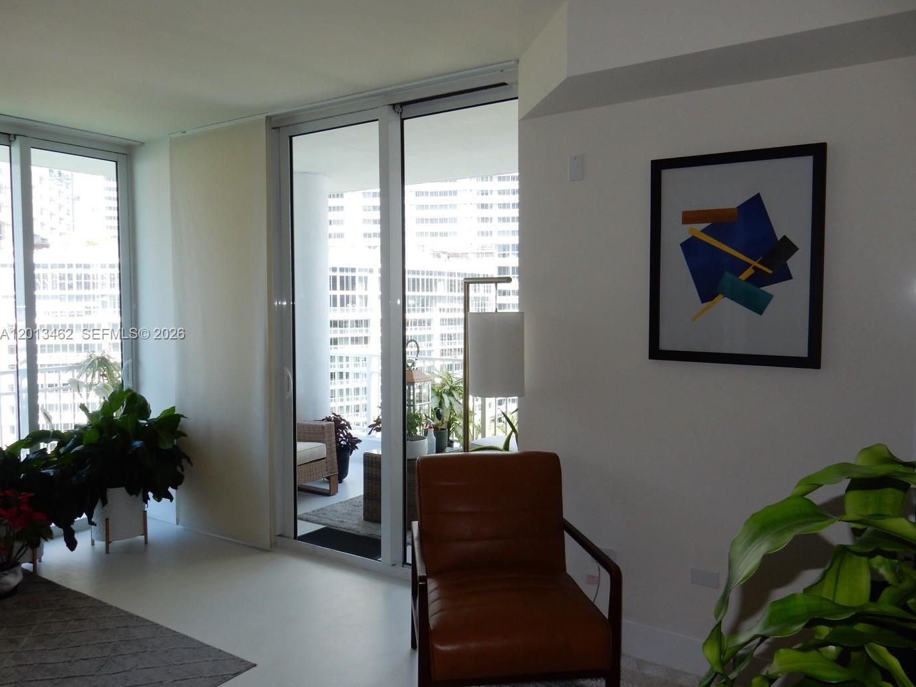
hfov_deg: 67.3
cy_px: 335
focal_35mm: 26
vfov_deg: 53.0
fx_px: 688
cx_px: 472
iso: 125
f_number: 3.7
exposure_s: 1/40
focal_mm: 4.5
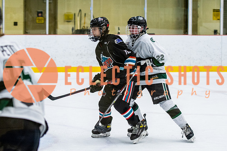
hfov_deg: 13.9
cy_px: 72
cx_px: 103
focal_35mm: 147
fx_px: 928
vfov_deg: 9.3
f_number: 2.8
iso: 1800
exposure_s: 1/640
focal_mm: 78
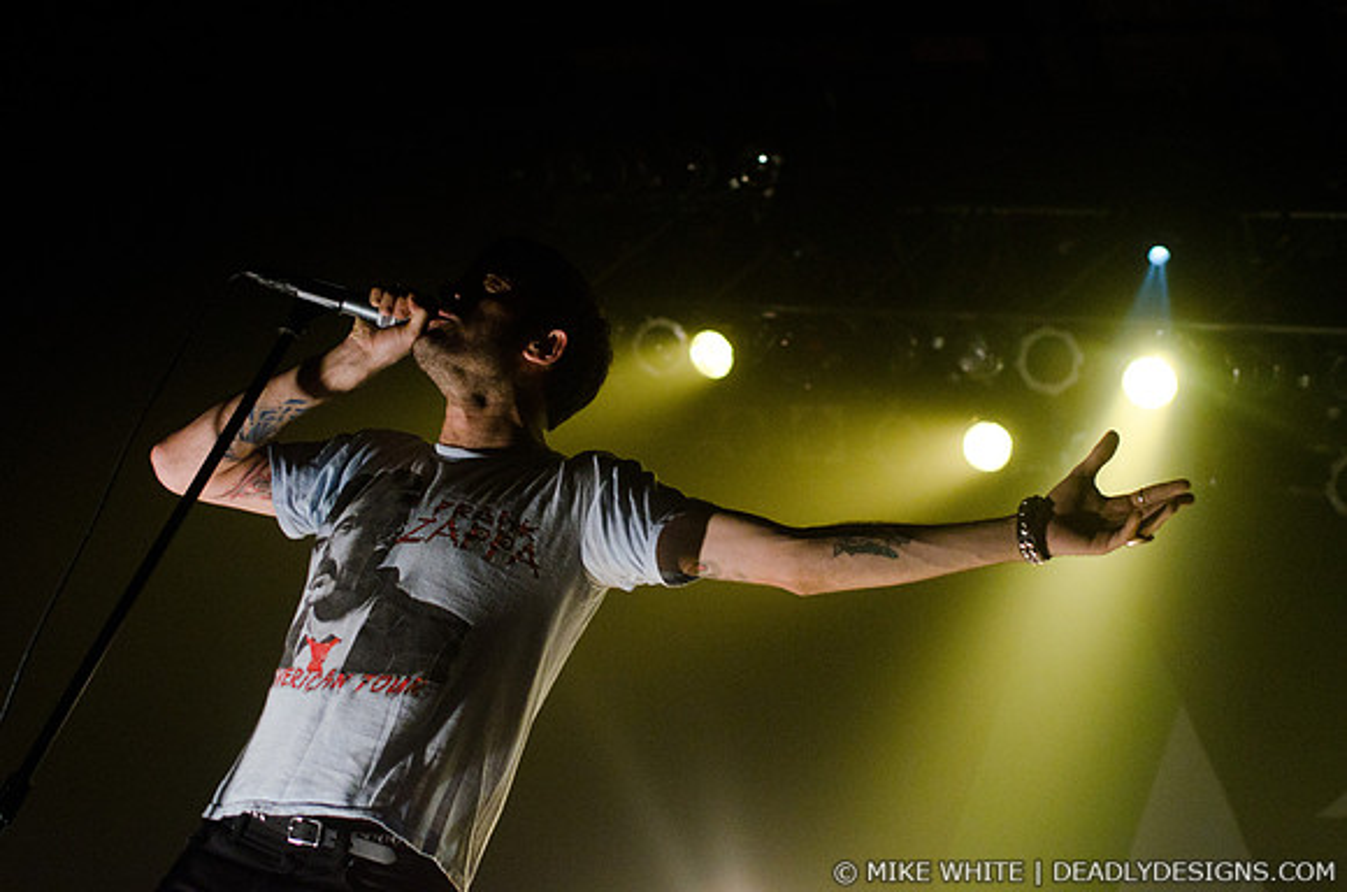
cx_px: 674
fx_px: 1960
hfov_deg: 37.9
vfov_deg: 25.6
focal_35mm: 52
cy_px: 446
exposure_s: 1/250
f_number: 2.8
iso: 2000
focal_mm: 35
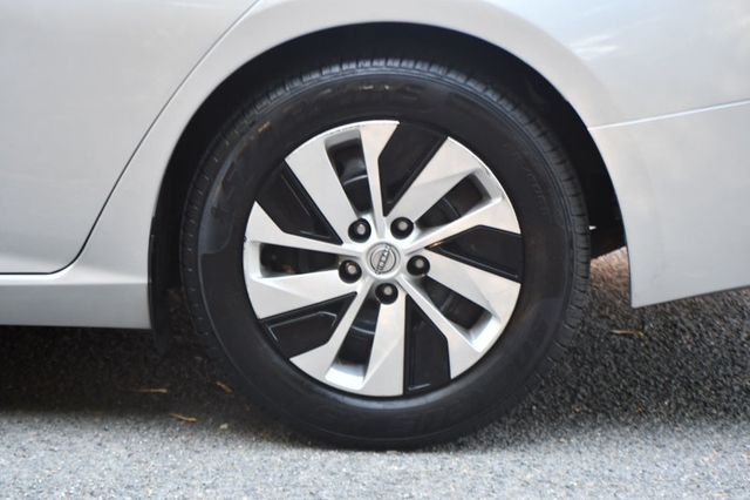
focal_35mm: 150
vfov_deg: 9.1
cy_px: 250
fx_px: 3123
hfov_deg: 13.7
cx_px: 375
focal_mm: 100
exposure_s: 1/125
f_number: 4.8
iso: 800
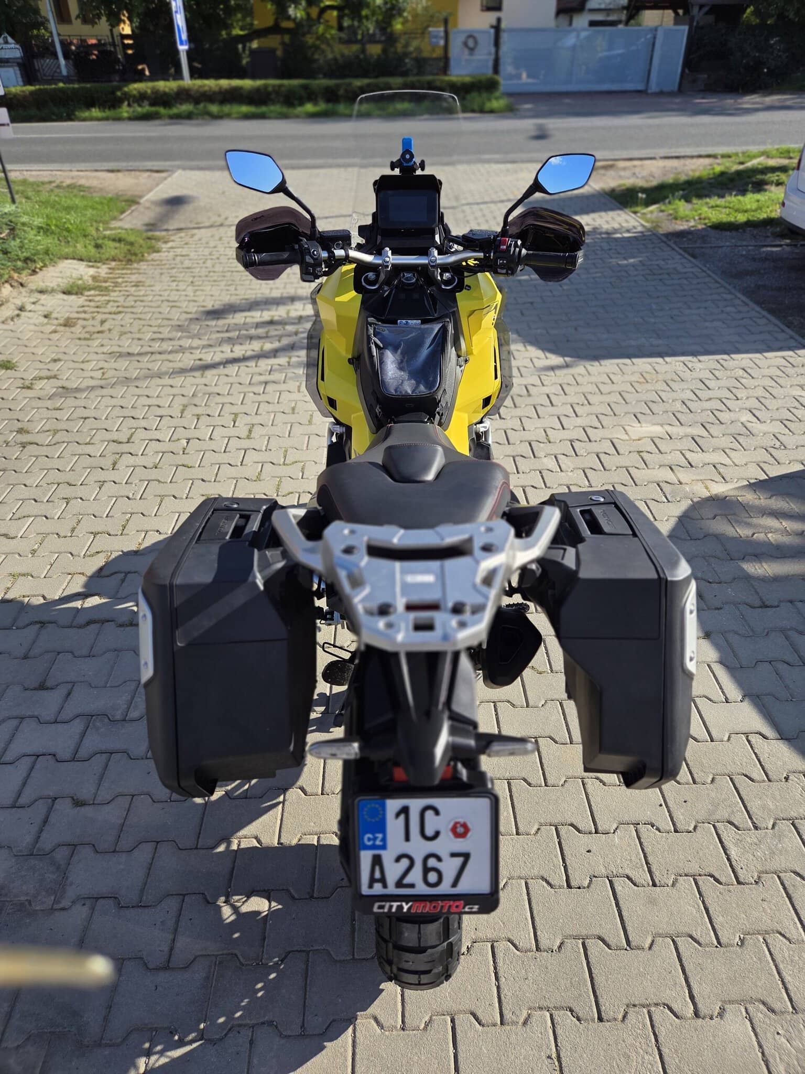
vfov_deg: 73.9
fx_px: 713
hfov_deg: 58.9
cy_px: 537
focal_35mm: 23
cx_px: 402
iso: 80
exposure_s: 1/2277
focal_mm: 5.4
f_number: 1.8
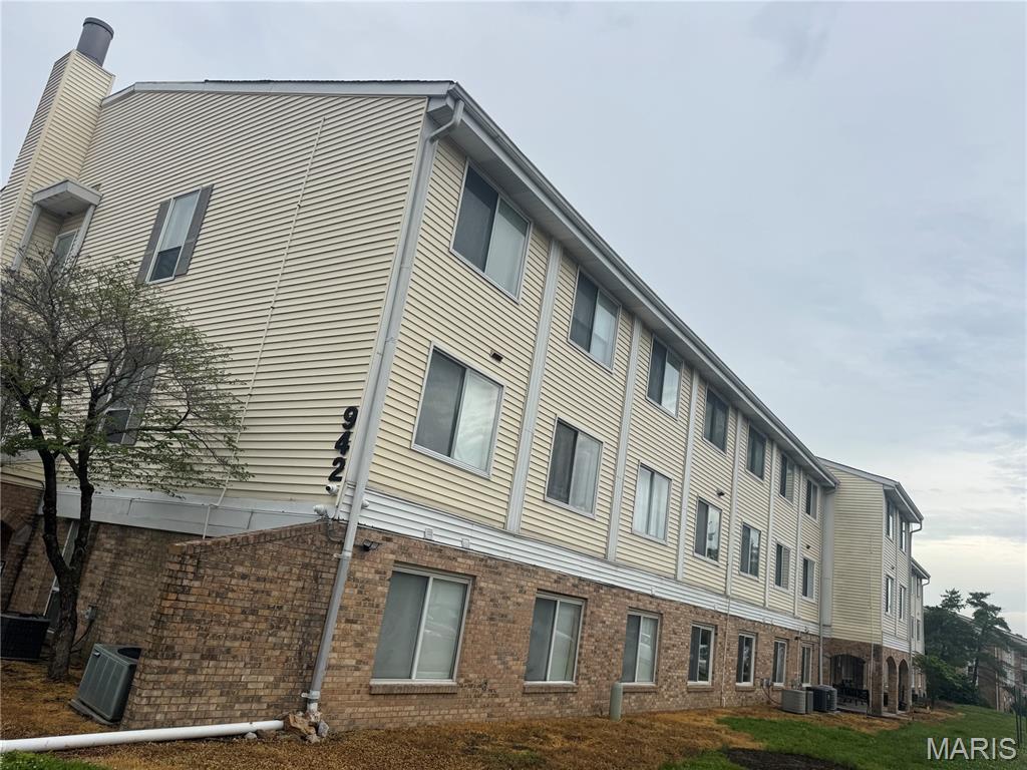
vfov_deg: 56.8
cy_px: 385
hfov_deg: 71.6
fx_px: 712
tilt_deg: +15.4
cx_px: 514
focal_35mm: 24
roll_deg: -8.6
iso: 80
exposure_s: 1/2174
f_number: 1.78
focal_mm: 6.76
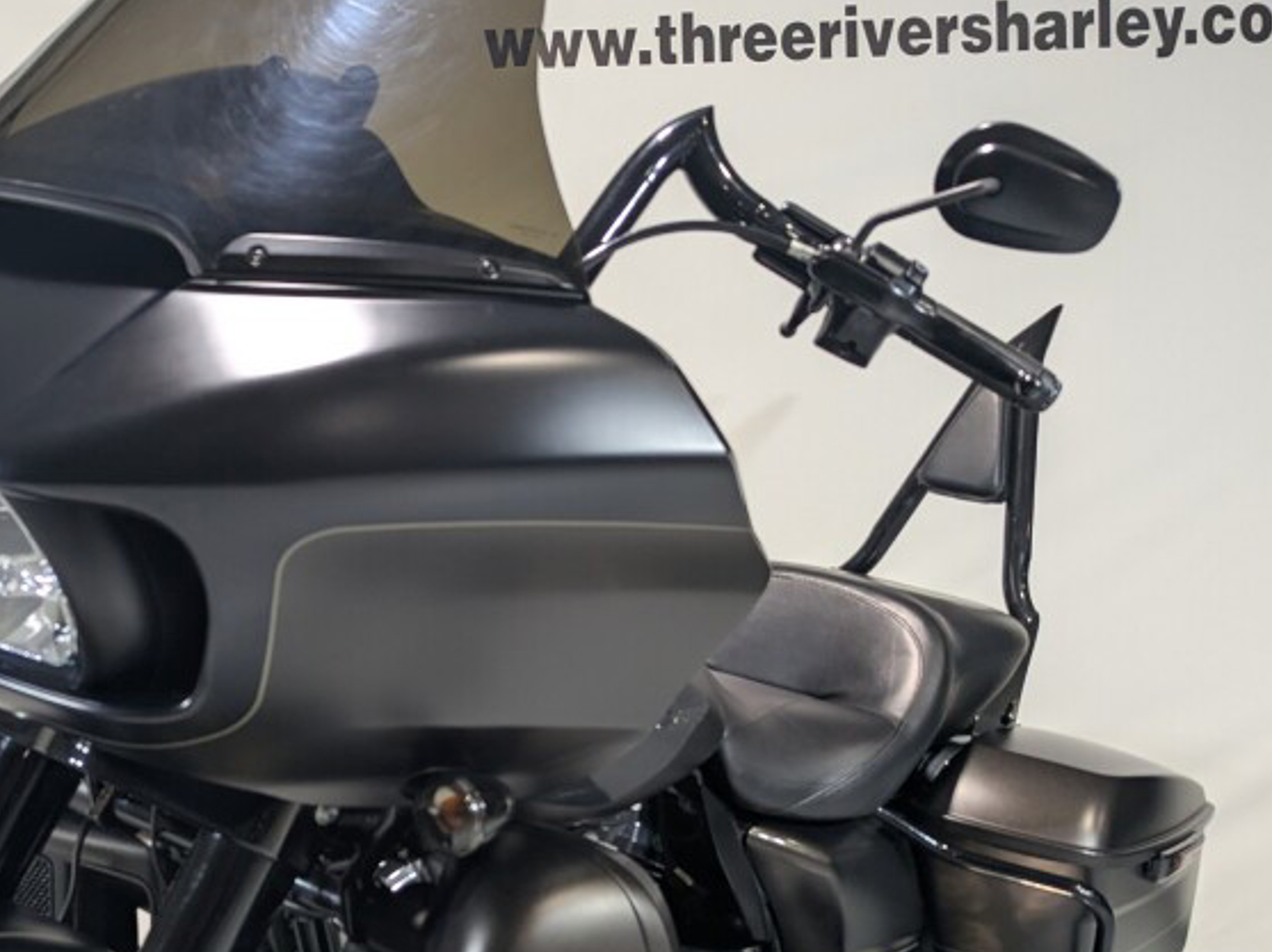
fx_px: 1689
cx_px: 357
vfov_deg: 30.9
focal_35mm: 46
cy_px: 724
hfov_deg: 40.4
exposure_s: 1/120
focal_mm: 6.81
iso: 82
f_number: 1.85
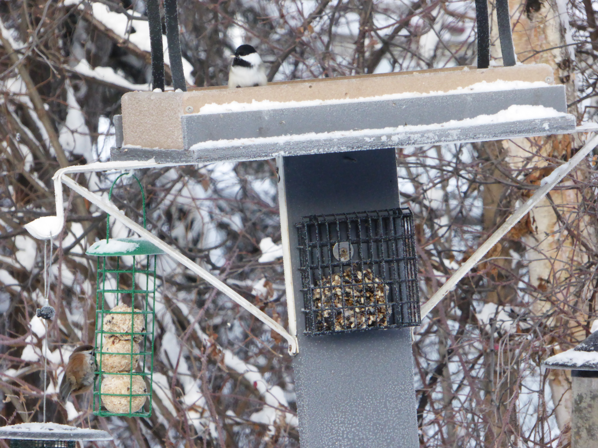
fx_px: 6910
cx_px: 299
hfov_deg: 5.0
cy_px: 224
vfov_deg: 3.7
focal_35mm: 400
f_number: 6
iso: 500
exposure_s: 1/10
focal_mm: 71.7
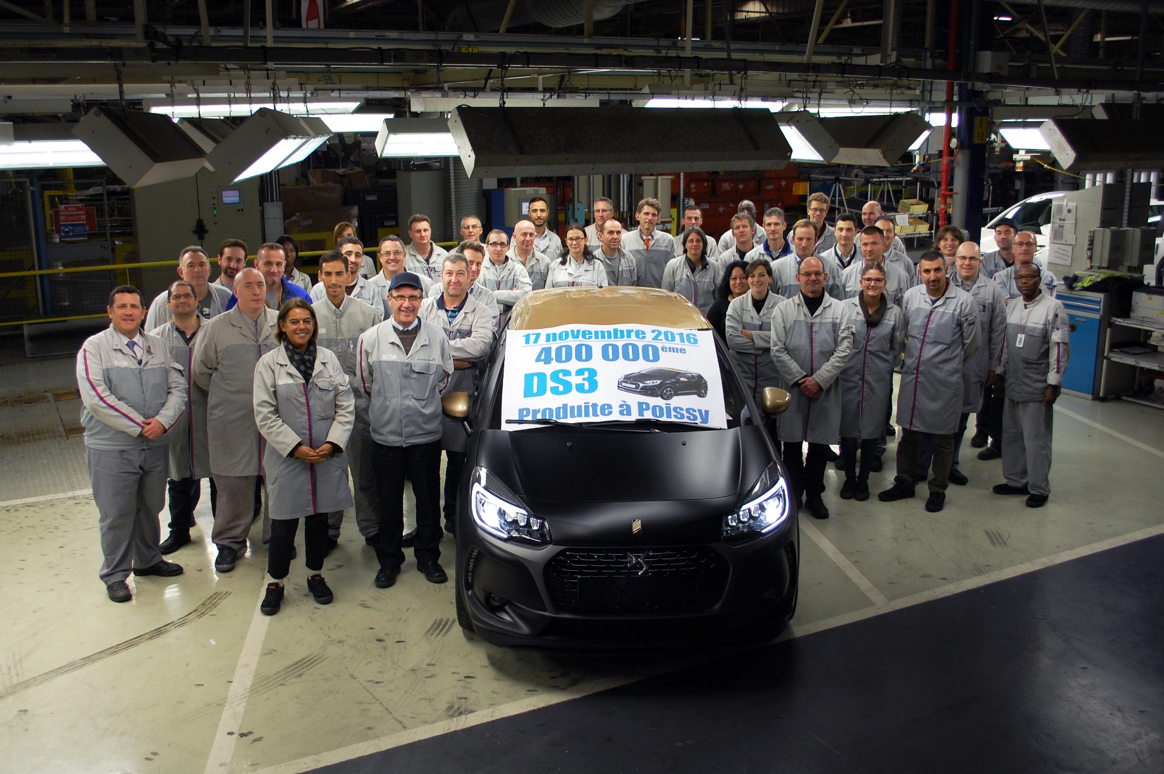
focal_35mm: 33
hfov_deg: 57.3
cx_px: 582
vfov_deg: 39.9
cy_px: 387
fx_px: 1066
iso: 400
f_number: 4.5
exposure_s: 1/60
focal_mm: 22
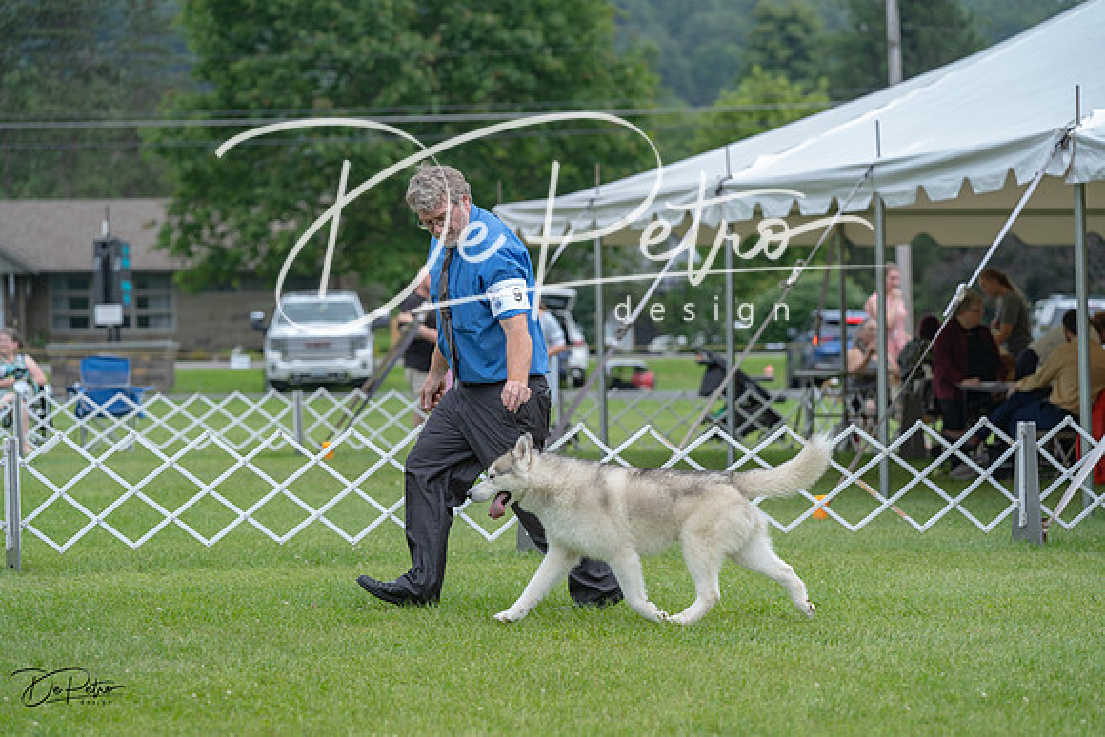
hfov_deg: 16.0
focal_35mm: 128
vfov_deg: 10.7
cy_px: 368
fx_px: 3930
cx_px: 552
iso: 400
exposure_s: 1/1000
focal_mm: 128
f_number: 4.5
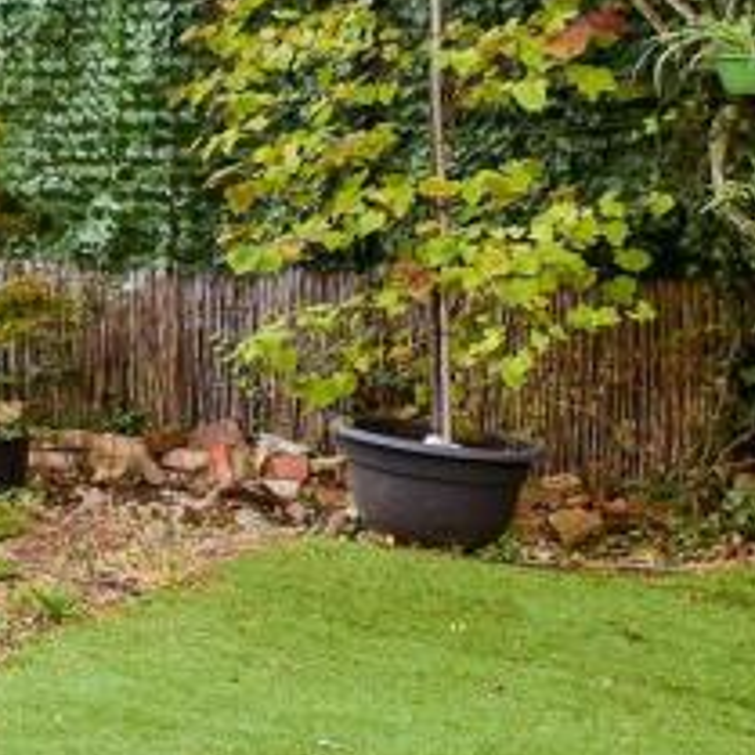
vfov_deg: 22.4
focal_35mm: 75
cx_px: -975
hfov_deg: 15.3
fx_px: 1851
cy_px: 60
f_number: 8
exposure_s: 1/125
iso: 160
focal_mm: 12
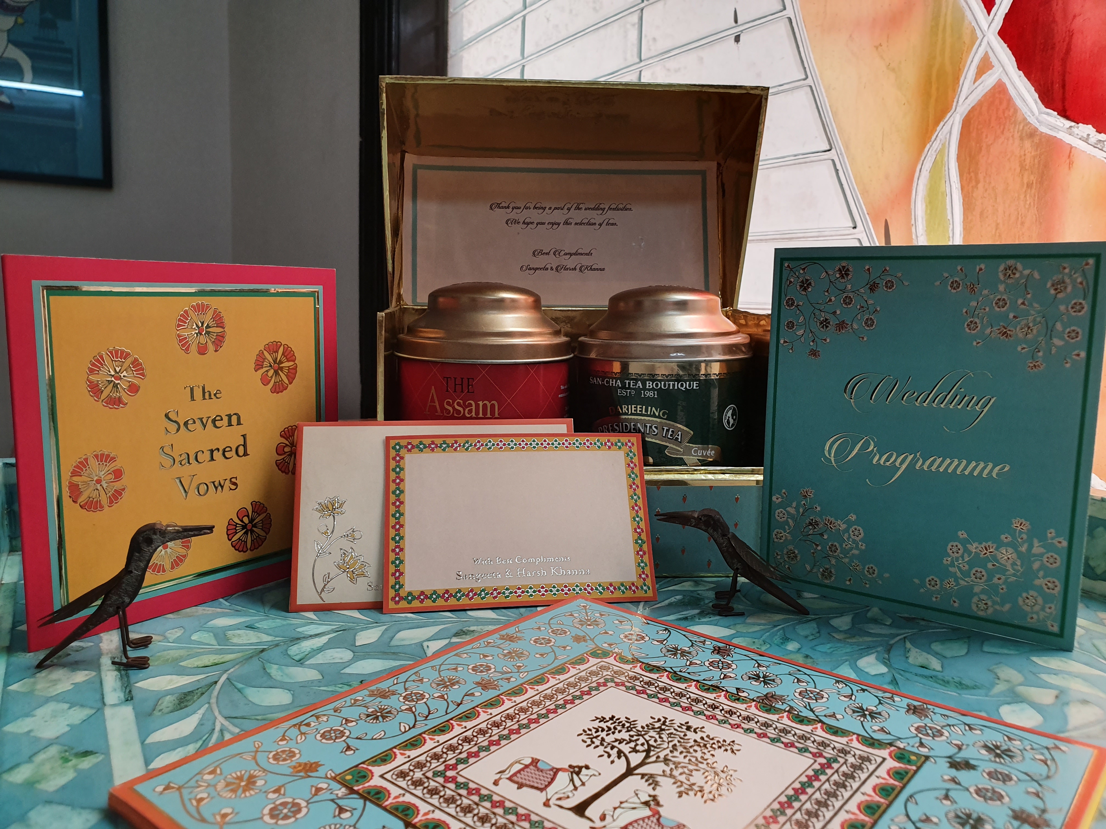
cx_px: 553
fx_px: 831
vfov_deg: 53.1
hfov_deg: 67.3
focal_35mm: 26
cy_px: 414
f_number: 2.4
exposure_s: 1/100
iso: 160
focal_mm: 4.32
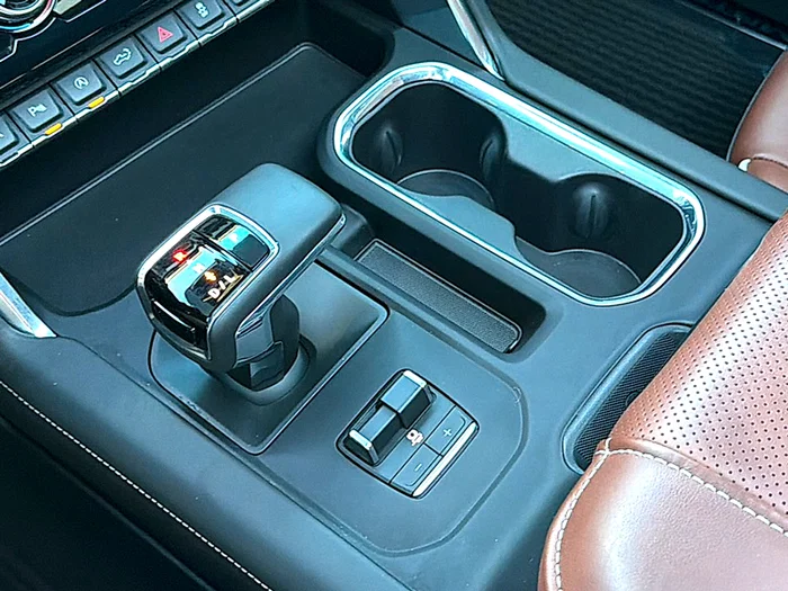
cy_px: 296
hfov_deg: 47.9
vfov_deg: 36.8
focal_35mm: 39
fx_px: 888
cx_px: 394
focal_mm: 6.76
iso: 500
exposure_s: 1/40
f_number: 1.78
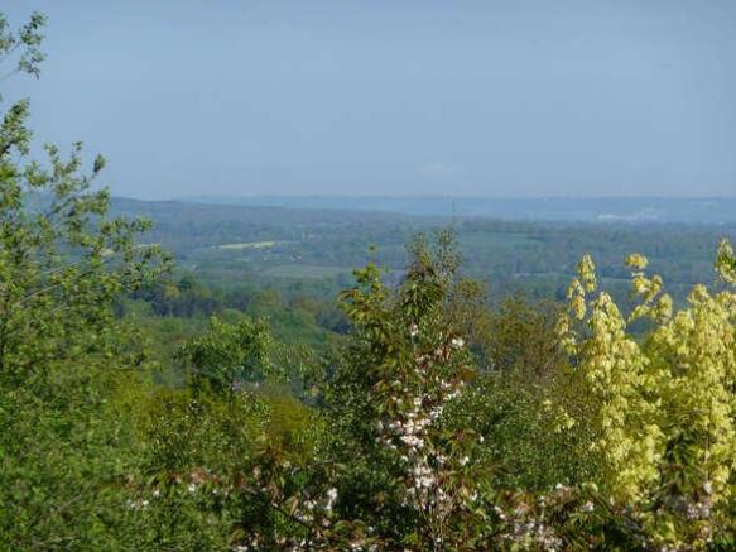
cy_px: 276
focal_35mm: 228
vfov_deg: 6.5
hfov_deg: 8.7
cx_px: 368
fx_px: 4847
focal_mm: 39.2
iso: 100
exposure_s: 1/640
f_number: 4.9
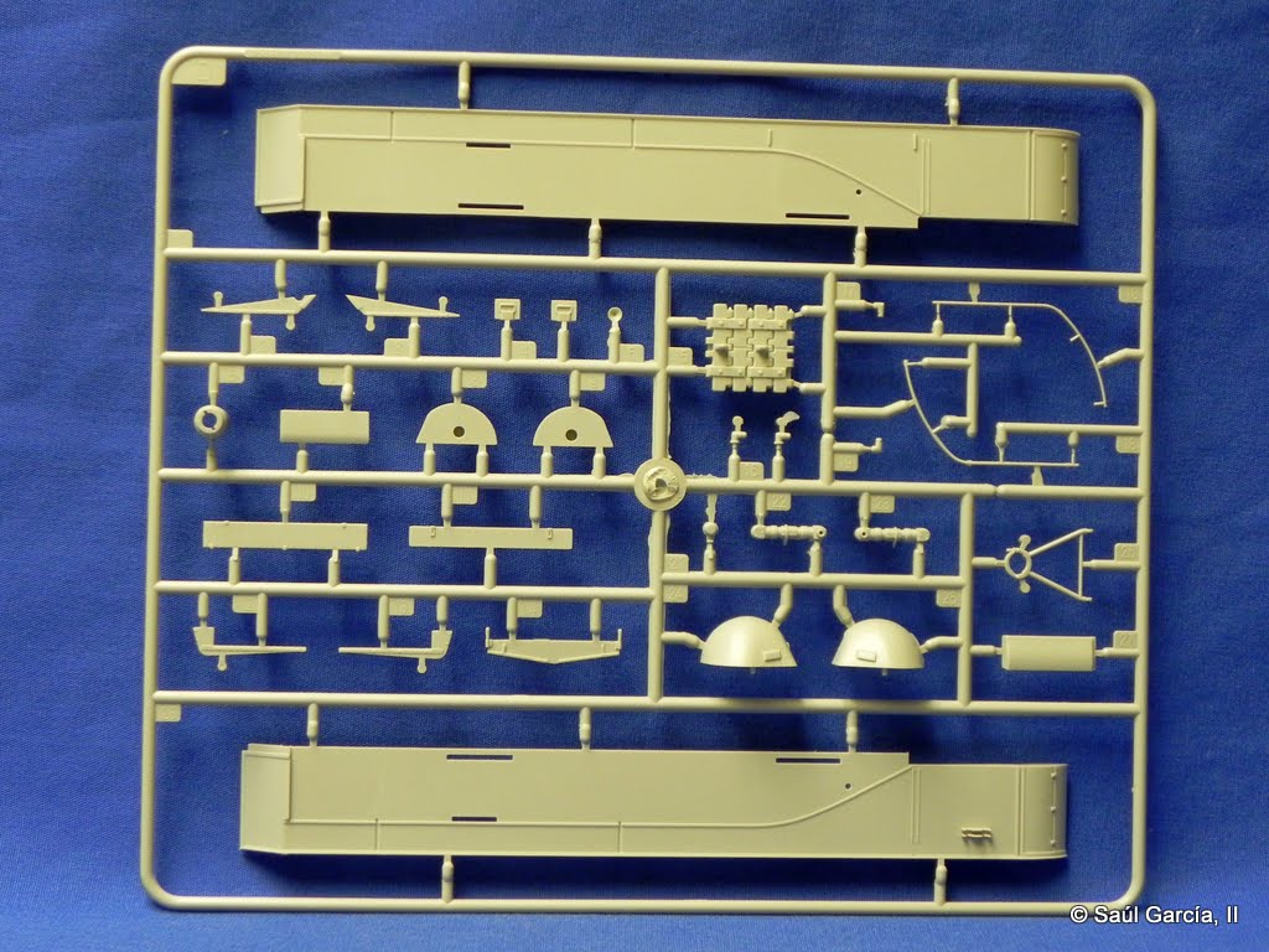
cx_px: 634
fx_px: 2420
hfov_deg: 29.4
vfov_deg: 22.3
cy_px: 476
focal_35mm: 66
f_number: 3.5
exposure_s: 1/21.2
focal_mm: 11.8
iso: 400
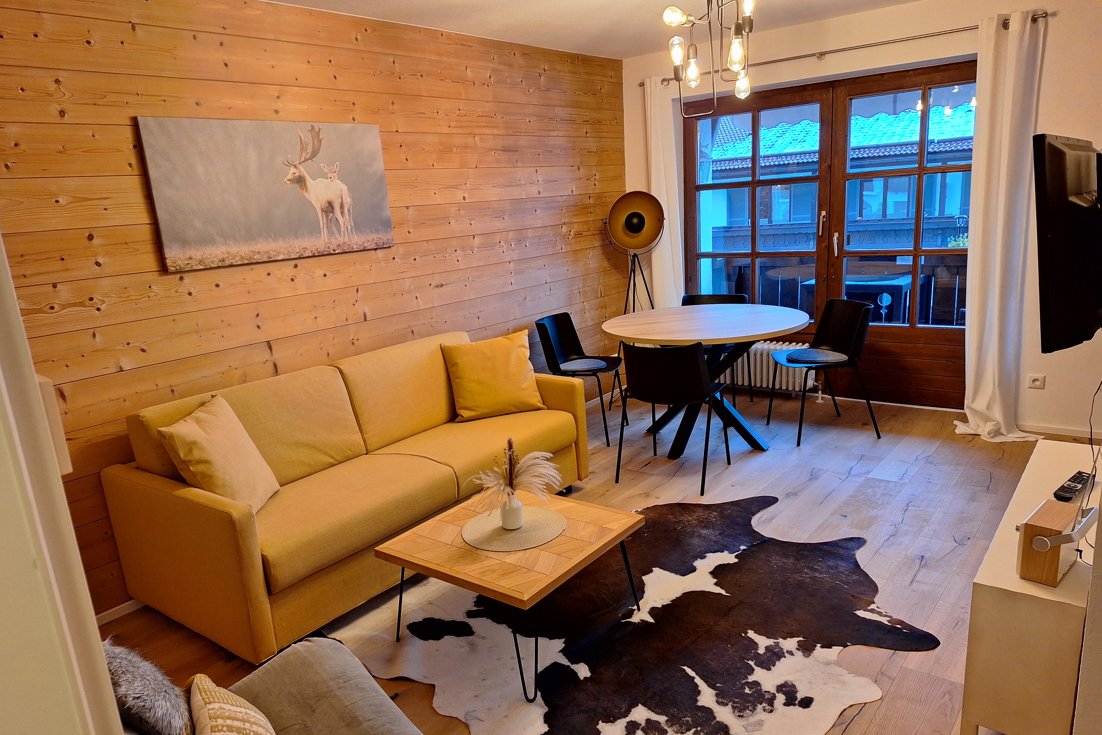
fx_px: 735
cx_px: 550
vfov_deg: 53.0
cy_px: 411
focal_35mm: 24
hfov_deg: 73.7
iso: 200
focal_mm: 5.54
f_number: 1.8
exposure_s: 1/50
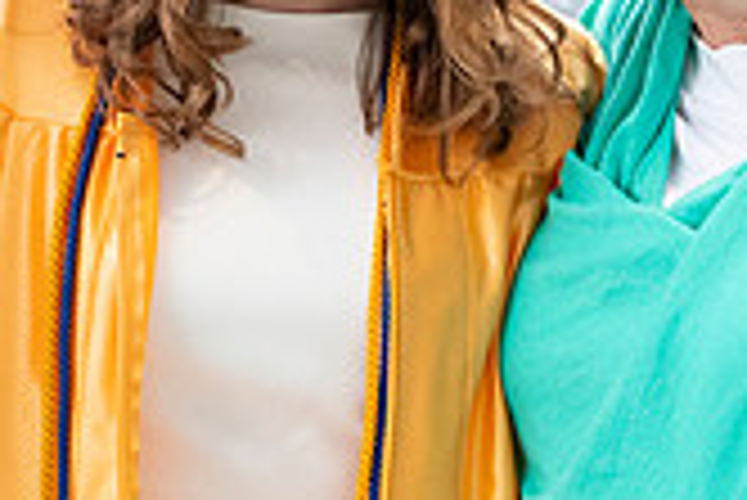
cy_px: -165
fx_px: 3676
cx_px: 347
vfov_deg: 7.7
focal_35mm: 177
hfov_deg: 11.6
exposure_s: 1/50
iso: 2000
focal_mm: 40
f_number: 4
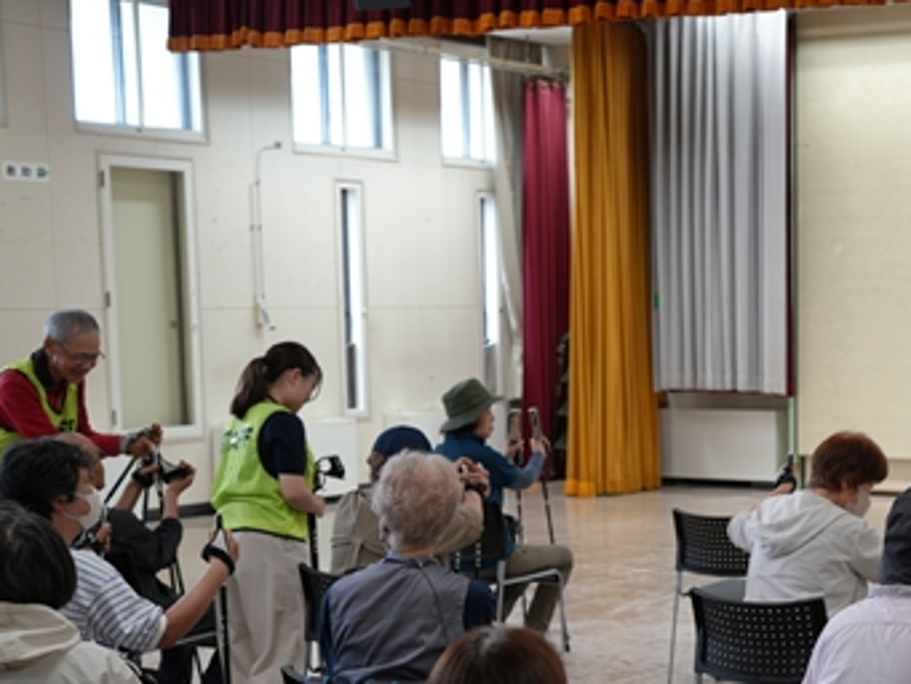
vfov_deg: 19.0
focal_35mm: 77
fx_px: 2027
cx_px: 847
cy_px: 544
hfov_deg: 24.5
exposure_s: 1/40
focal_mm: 39
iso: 200
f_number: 3.5
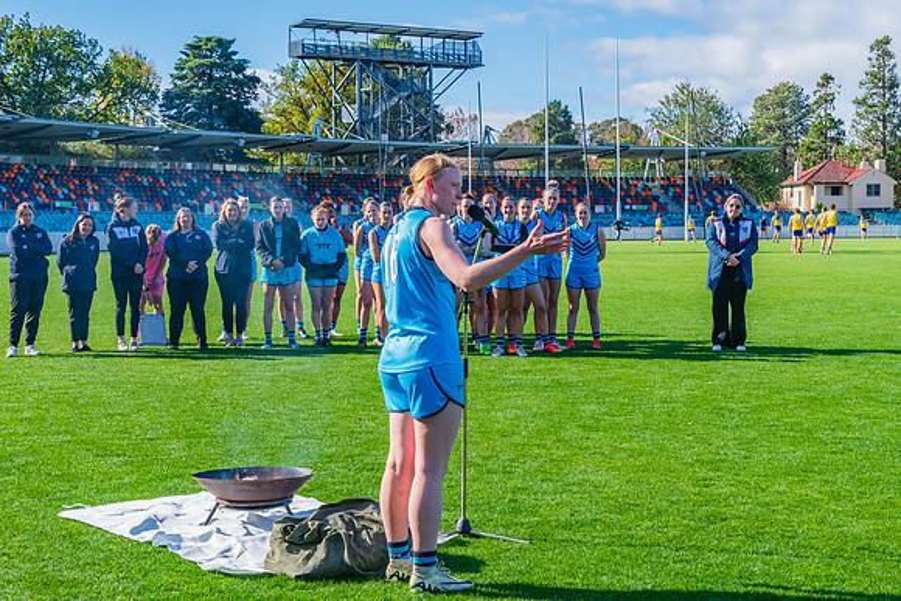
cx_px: 450
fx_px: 1447
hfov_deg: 34.6
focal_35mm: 58
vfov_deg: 23.5
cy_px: 300
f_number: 8
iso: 200
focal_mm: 38
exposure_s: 1/400
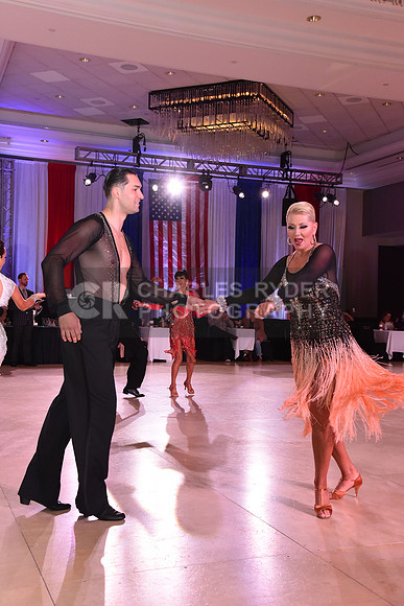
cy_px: 303
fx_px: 740
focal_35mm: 44
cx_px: 202
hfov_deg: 30.5
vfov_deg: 44.5
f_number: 7.1
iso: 2500
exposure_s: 1/320
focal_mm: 44
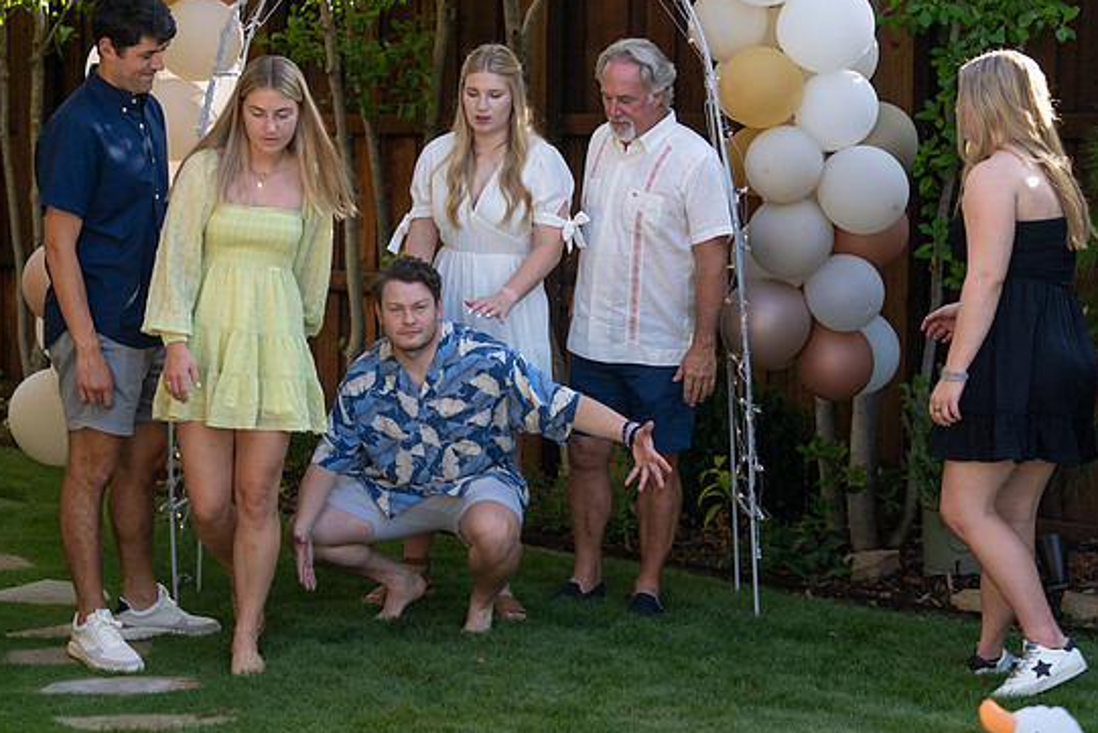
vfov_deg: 18.2
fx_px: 2288
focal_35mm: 75
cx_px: 513
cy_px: 352
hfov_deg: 27.0
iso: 100
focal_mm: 70
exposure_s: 1/320
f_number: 3.5
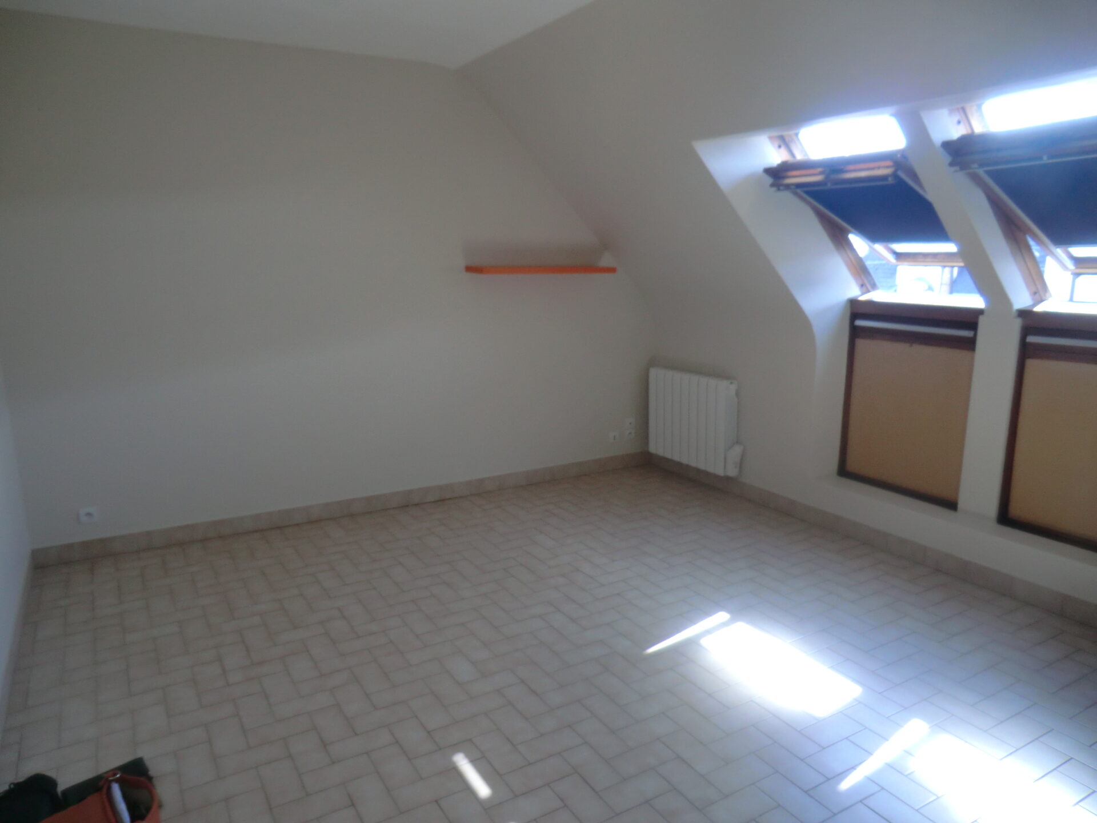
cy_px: 412
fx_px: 761
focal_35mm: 24
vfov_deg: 56.8
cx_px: 548
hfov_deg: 71.6
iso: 100
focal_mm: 4.3
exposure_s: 1/60
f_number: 3.2
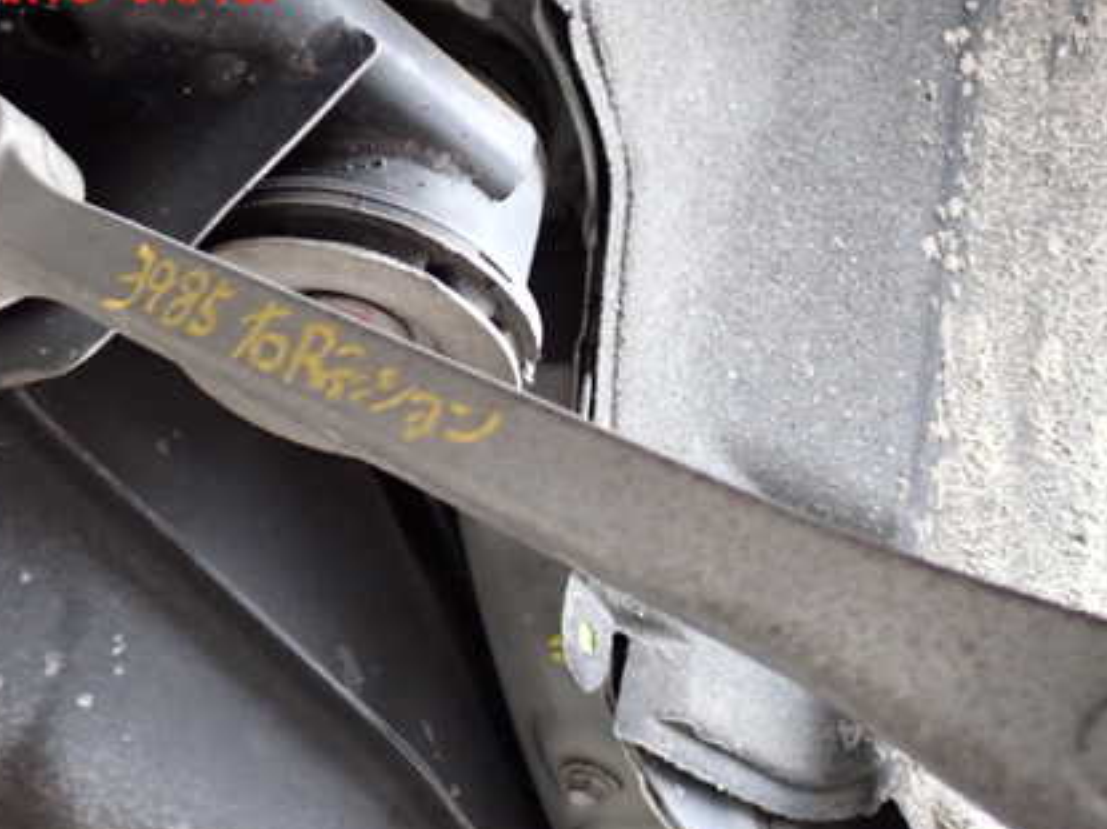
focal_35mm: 55
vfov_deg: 26.4
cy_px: 552
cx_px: 590
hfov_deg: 34.9
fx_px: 1758
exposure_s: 1/40
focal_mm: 6.83
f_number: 2.7
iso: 800
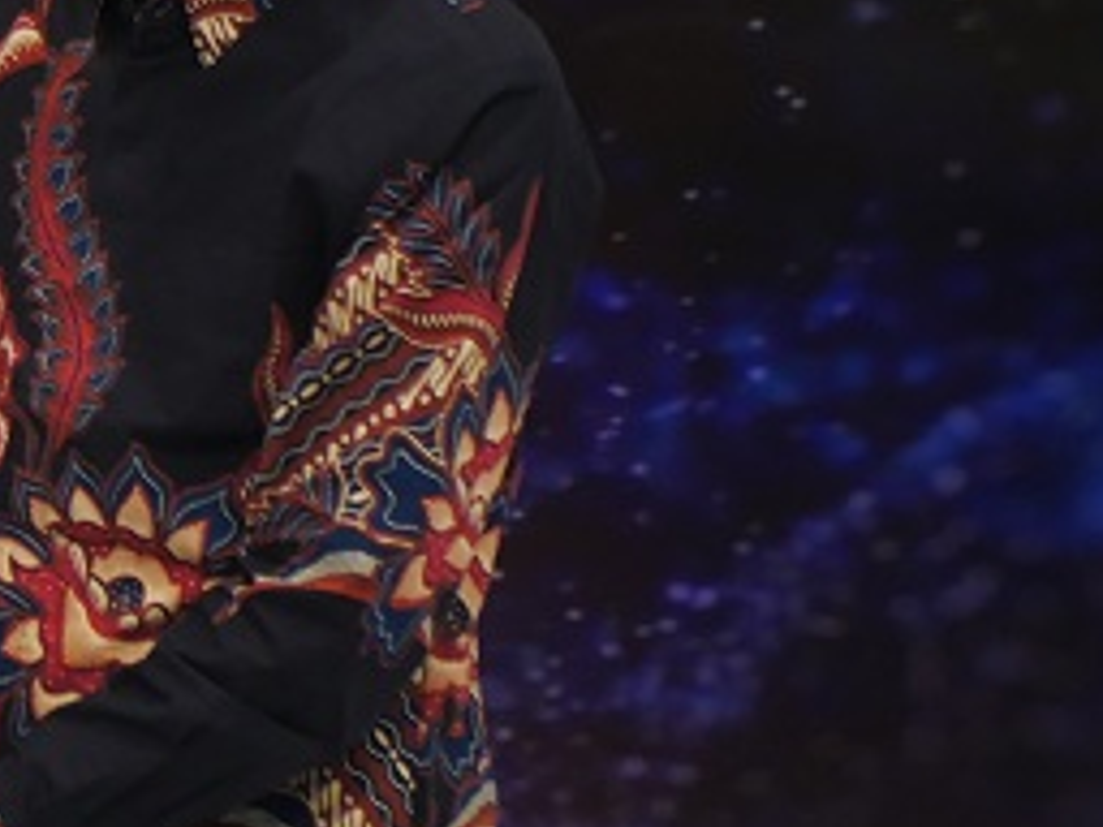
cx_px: -582
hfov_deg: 9.8
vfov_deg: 7.6
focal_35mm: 195
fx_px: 6213
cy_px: 52
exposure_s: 1/125
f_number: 1.7
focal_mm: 25
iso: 500
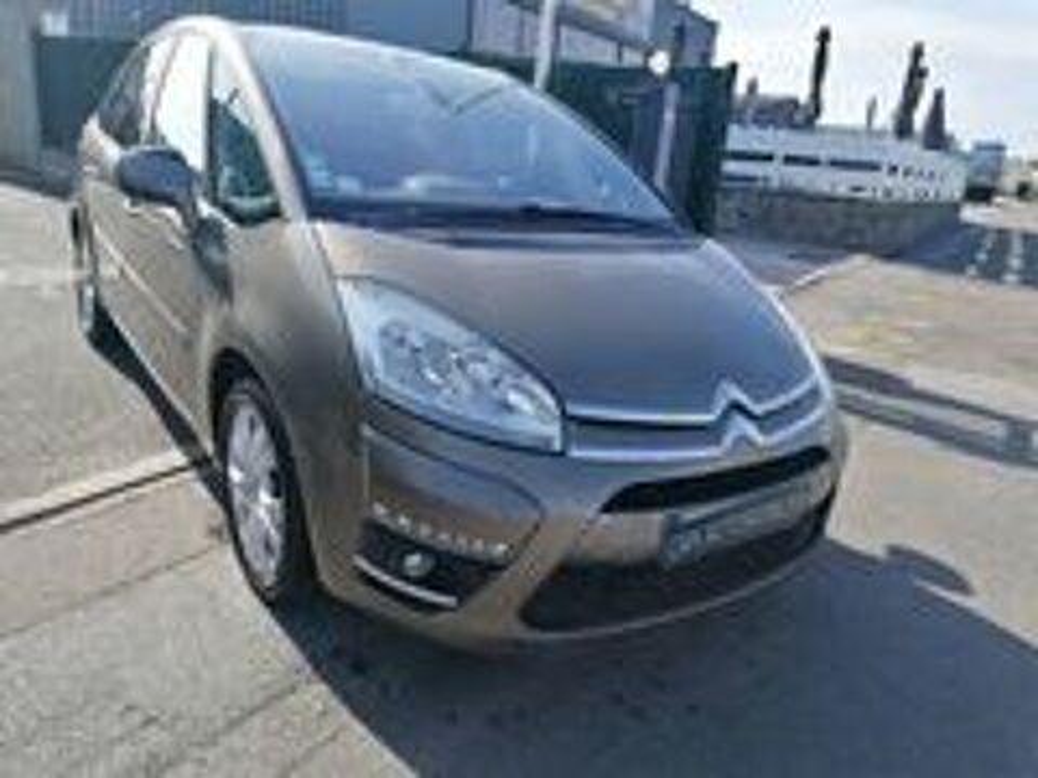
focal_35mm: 27
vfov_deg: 51.4
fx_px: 810
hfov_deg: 65.3
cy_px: 389
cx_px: 519
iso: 50
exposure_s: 1/1099
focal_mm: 4.75
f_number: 1.8
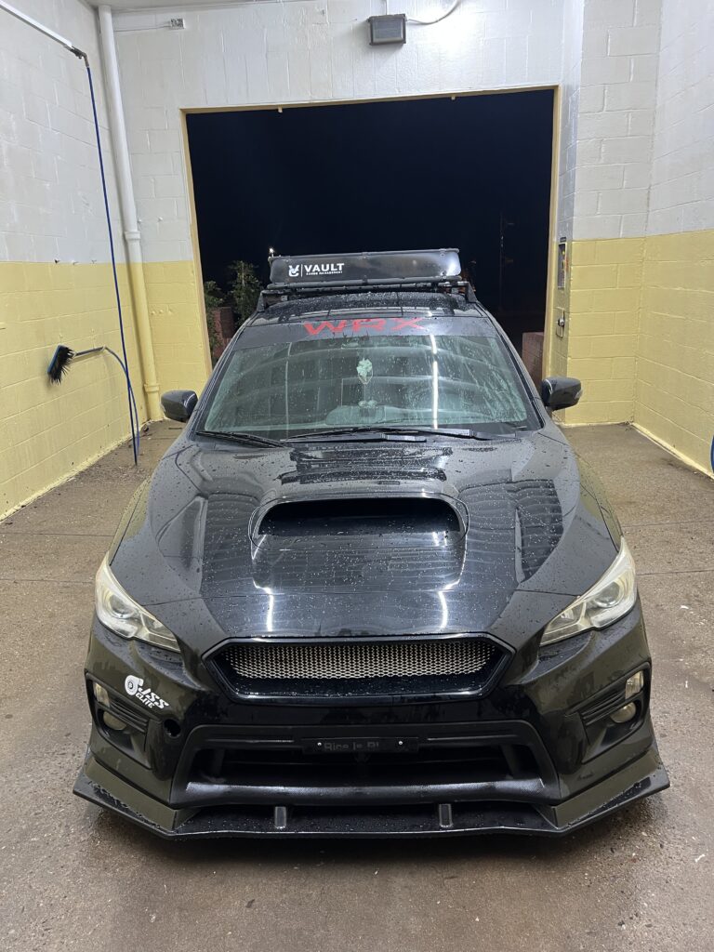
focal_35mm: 26
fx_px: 715
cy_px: 476
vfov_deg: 67.3
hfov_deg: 53.1
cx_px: 357
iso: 160
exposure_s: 1/60
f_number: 1.5
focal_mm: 5.7
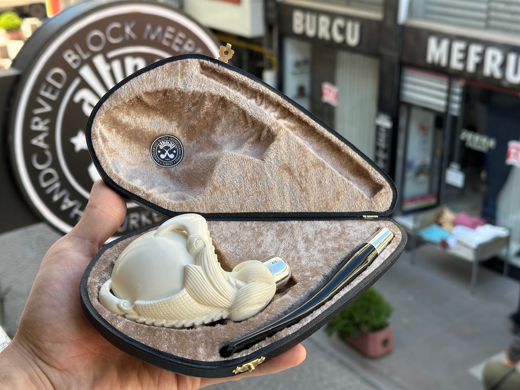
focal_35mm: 48
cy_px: 195
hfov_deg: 39.7
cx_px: 260
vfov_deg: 30.3
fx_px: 721
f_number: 1.78
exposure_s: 1/407
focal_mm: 6.86
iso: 64
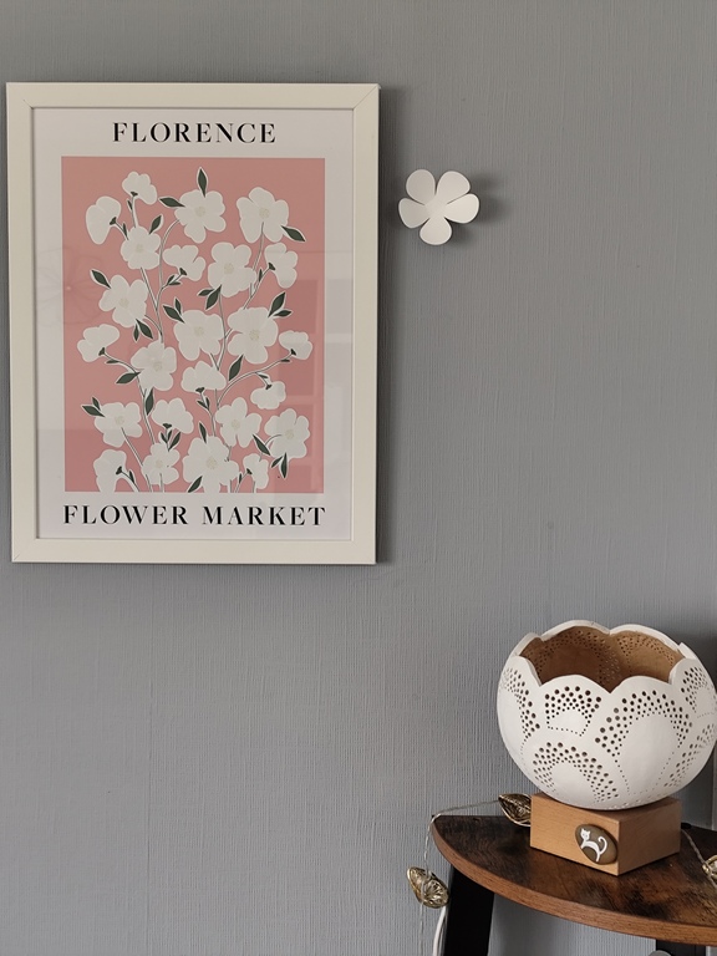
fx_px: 1270
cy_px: 478
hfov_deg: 31.5
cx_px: 358
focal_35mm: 46
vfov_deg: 41.2
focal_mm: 6.19
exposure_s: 1/25
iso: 320
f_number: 1.65
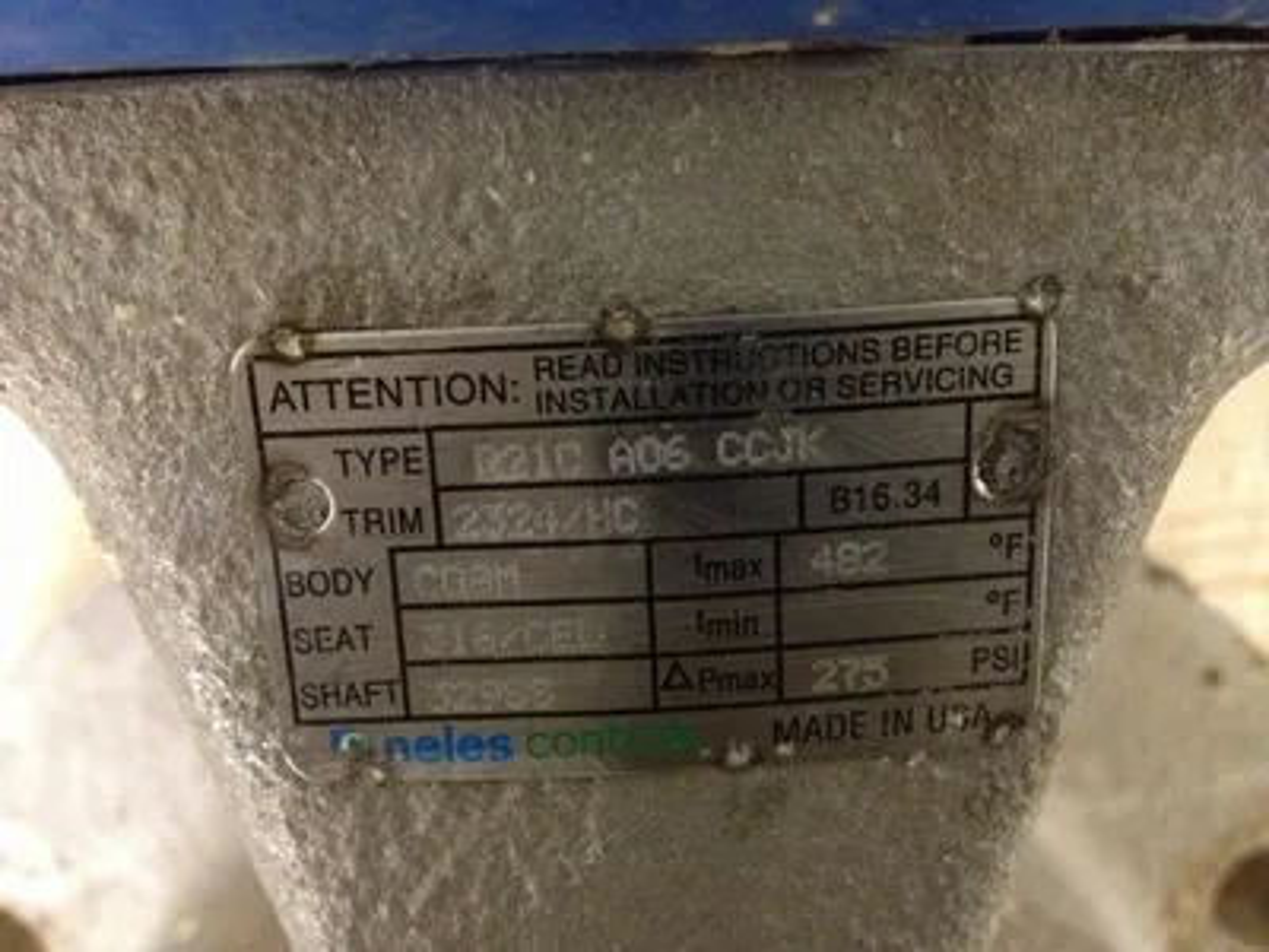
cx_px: 634
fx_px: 1283
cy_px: 476
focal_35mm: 35
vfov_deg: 40.7
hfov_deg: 52.6
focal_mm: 4.28
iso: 800
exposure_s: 1/15
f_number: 2.4
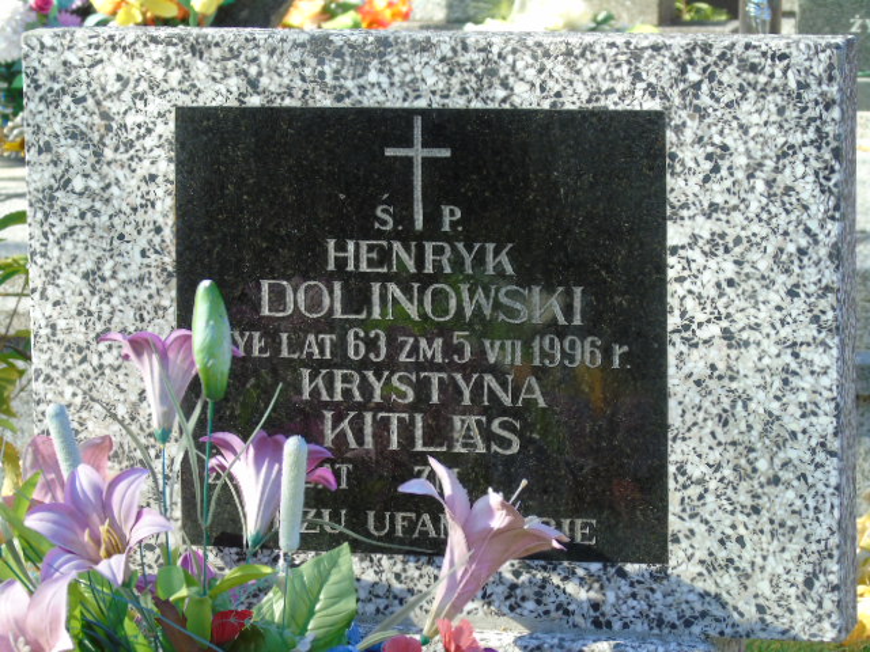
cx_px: 435
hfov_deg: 12.2
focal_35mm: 162
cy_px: 326
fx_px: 4072
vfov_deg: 9.2
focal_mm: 29
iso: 100
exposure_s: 1/125
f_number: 4.9
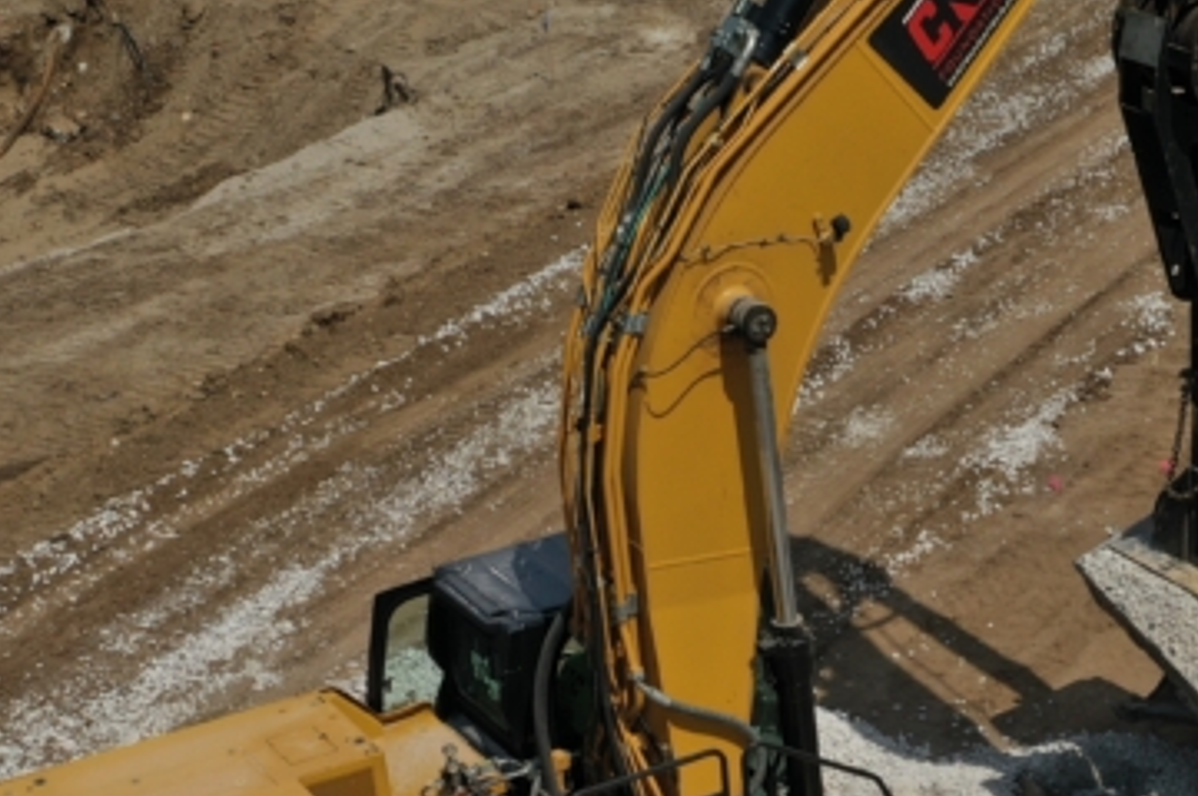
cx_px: 1132
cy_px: 692
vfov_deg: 16.8
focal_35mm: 80
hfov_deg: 24.5
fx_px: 2660
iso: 100
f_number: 5.6
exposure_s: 1/320
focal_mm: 10.26
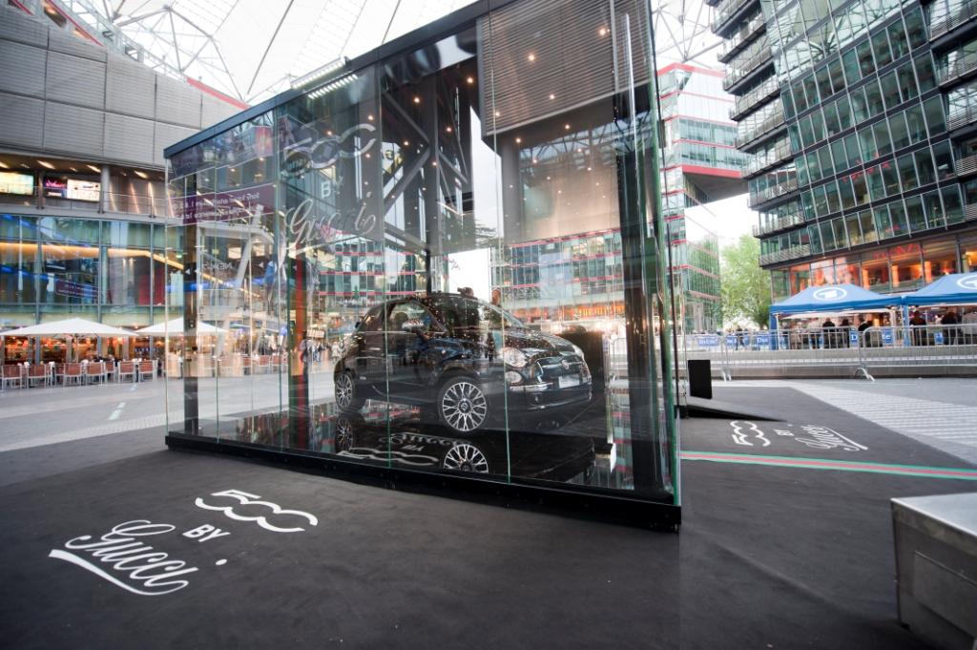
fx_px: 380
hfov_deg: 104.3
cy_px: 325
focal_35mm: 14
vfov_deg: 81.1
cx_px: 488
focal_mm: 14
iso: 200
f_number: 2.8
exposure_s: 1/25
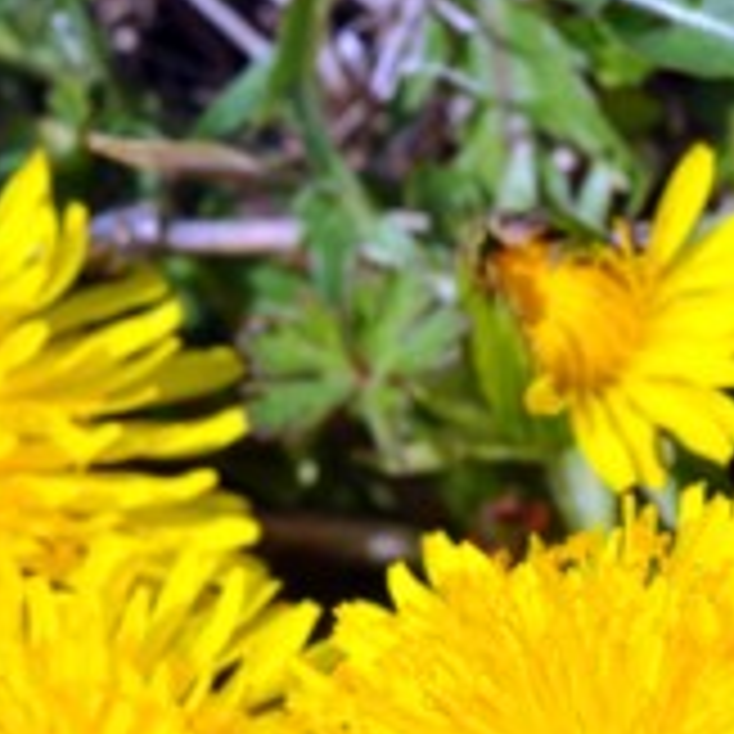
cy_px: 702
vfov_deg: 11.1
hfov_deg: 11.1
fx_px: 3742
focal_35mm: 156
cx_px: 748
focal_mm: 40
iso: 200
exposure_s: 1/400
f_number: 10
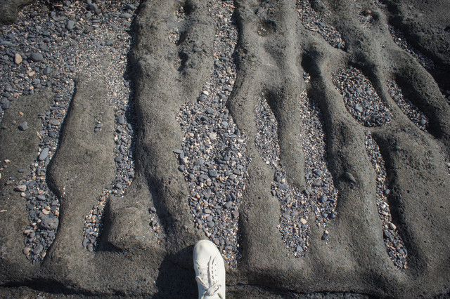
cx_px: 225
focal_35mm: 24
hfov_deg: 73.8
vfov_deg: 53.1
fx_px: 300
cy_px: 150
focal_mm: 16
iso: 200
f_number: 6.3
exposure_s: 1/640
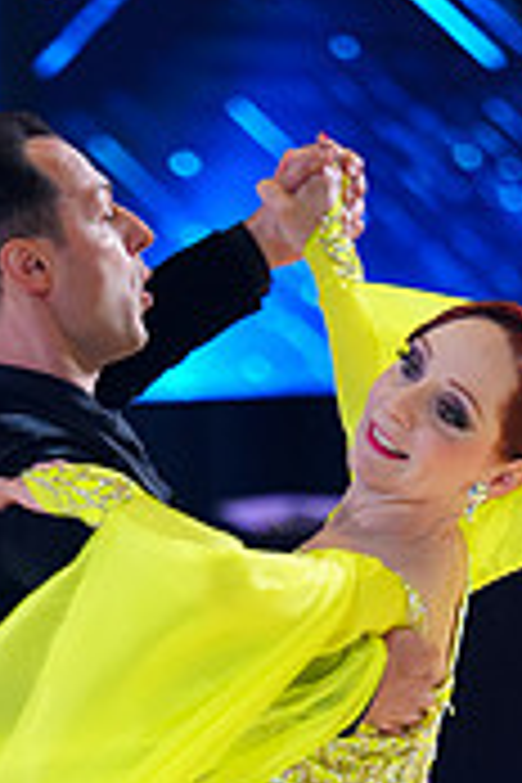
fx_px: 12701
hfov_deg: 2.4
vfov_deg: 3.5
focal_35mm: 584
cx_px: 128
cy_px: 1030
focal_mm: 175
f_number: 2.8
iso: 2000
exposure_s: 1/400
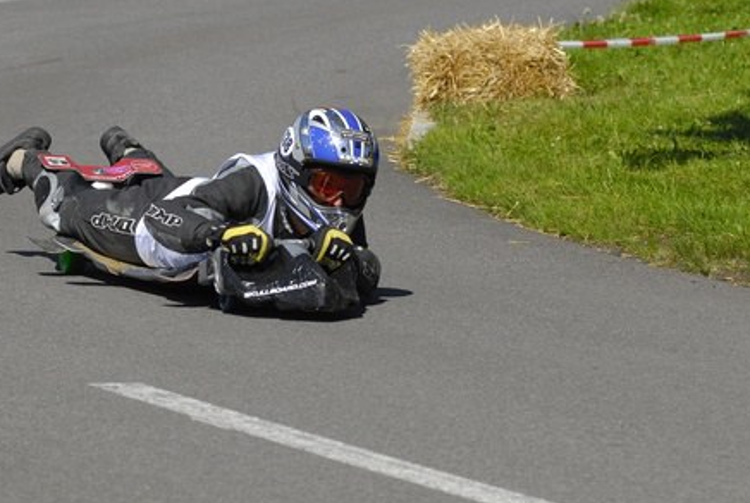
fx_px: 5194
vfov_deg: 5.5
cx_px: 306
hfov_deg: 8.3
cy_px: 255
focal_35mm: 249
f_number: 7.1
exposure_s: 1/1250
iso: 320
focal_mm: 110
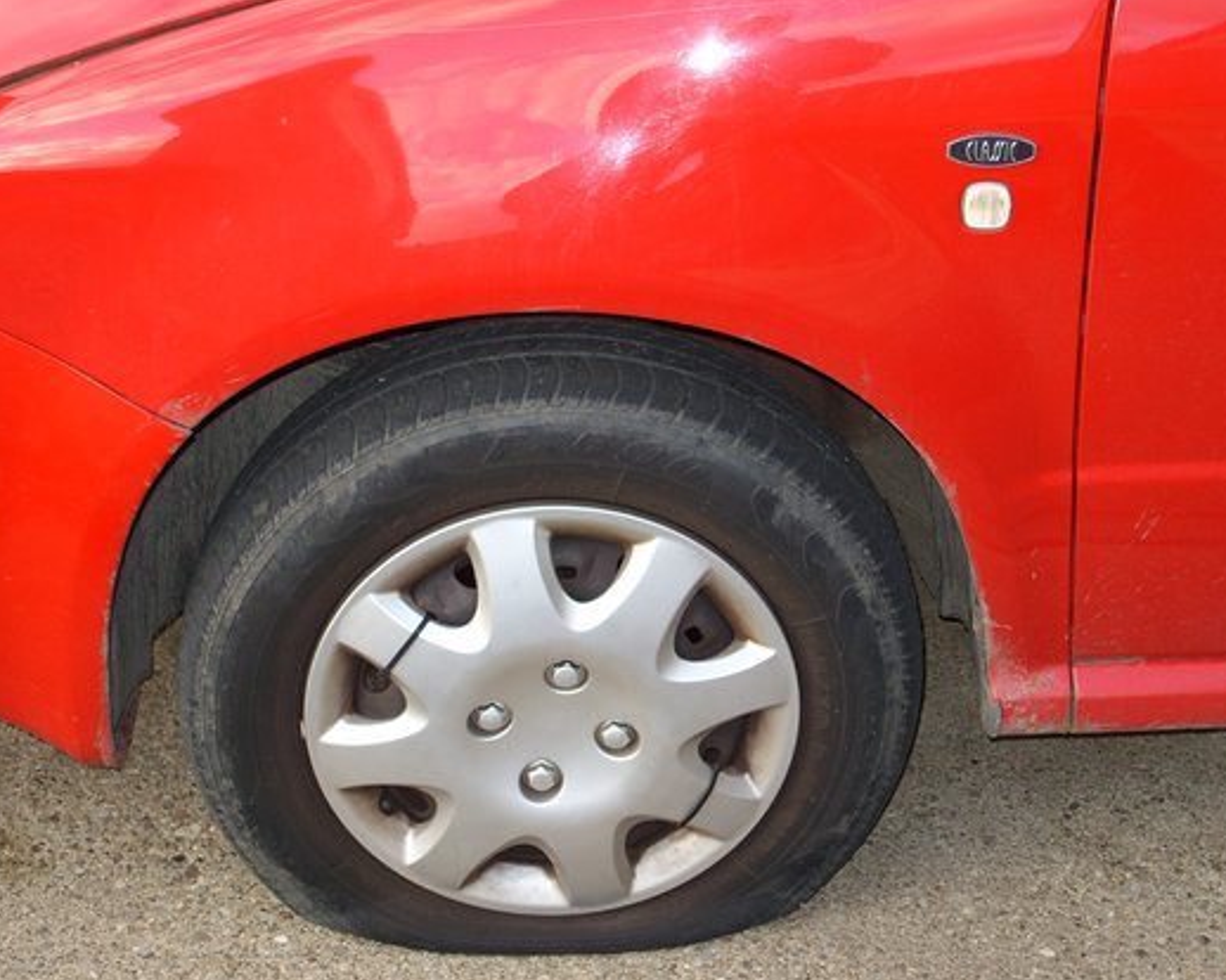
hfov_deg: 25.1
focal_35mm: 76
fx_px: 2757
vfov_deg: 20.2
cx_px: 618
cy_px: 466
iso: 100
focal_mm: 12.95
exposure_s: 1/148
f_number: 3.2
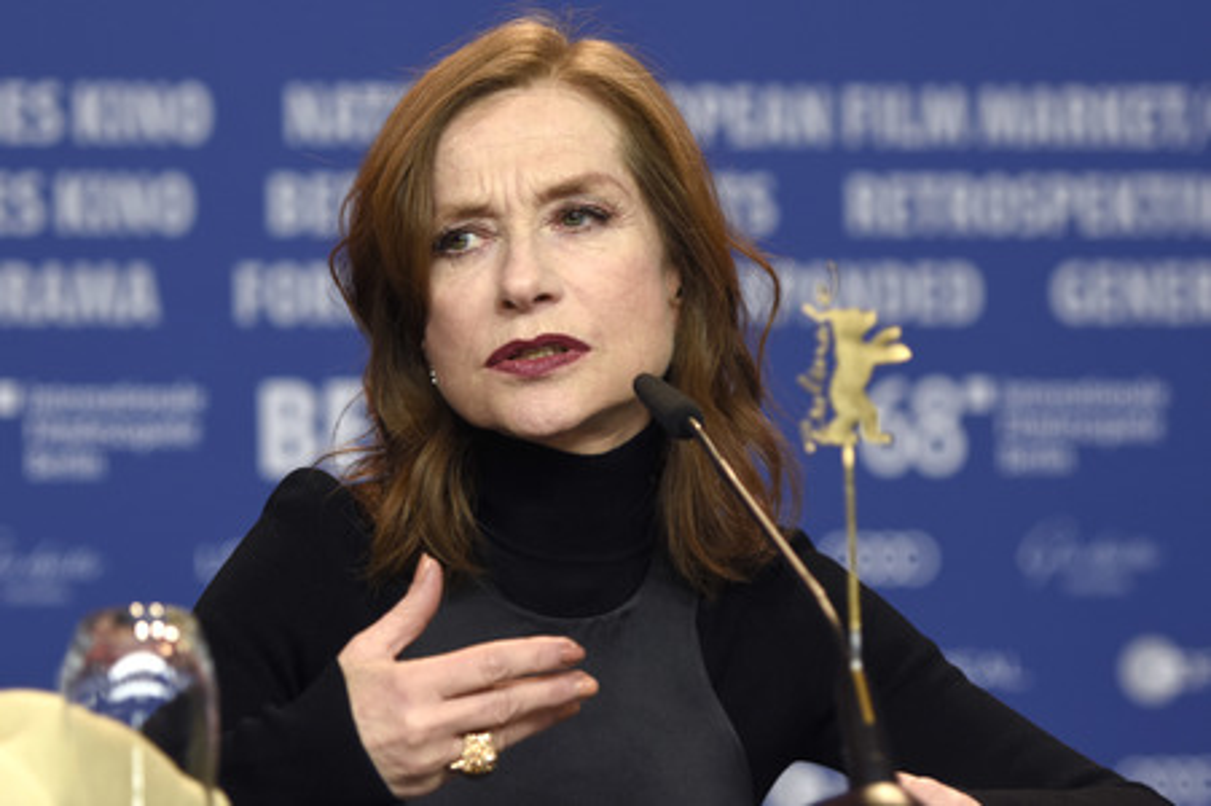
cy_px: 403
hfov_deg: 11.2
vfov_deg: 7.5
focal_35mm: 183
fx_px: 6151
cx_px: 606
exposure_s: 1/500
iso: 640
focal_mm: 122
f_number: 2.8
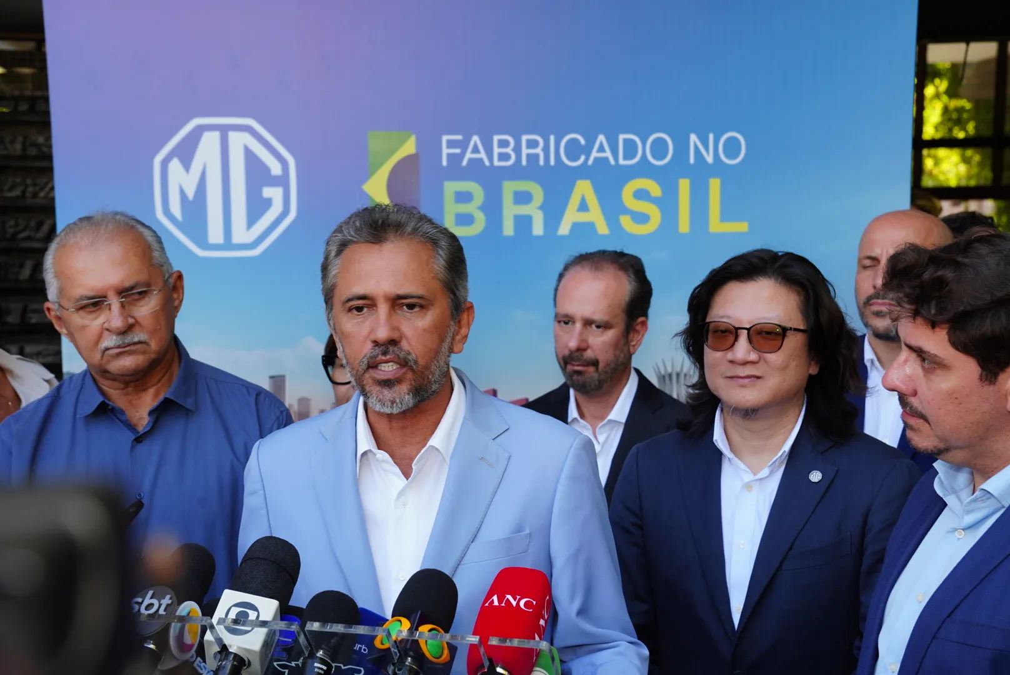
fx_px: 1558
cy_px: 338
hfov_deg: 35.9
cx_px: 505
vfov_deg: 24.4
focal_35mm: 56
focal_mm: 37
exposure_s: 1/125
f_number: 4.5
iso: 160
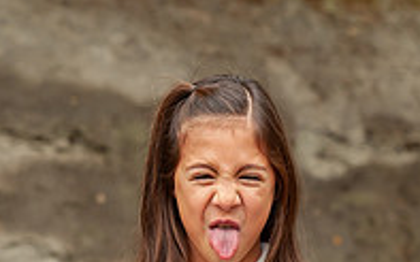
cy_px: 350
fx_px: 2872
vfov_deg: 5.2
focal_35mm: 251
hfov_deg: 8.4
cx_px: 219
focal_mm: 62
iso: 400
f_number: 4.5
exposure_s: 1/160
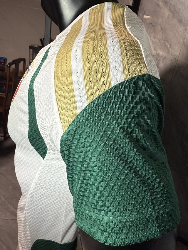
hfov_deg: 56.8
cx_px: 94
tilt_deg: -22.3
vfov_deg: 71.6
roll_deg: -10.2
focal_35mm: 24
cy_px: 125
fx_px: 174
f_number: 2.2
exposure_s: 1/100
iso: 160
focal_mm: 2.22
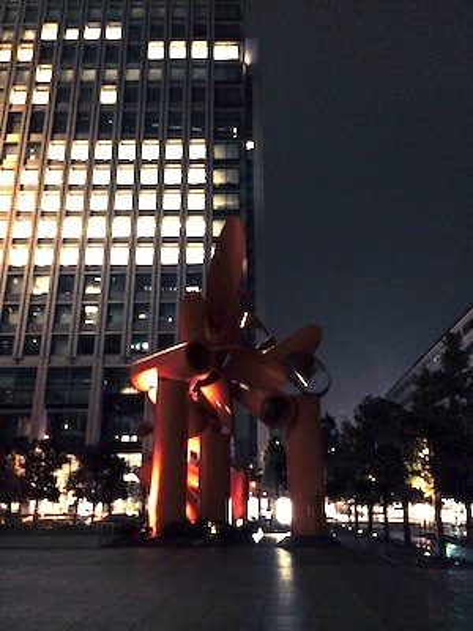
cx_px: 236
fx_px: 547
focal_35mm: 30
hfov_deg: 46.8
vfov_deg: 60.0
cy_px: 316
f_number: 2.2
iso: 1000
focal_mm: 4.12
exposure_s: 1/15
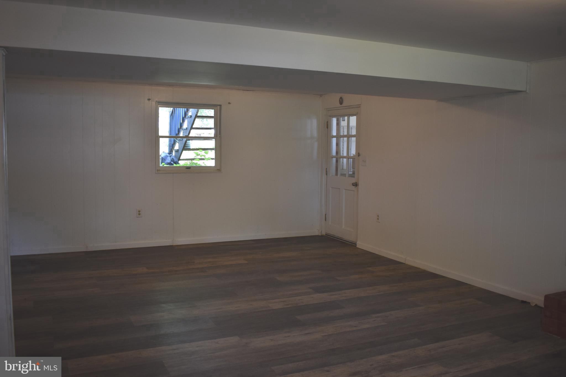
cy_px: 188
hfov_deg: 57.2
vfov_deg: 40.0
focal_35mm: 33
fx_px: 519
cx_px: 283
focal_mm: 22
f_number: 4.5
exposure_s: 1/80
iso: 400
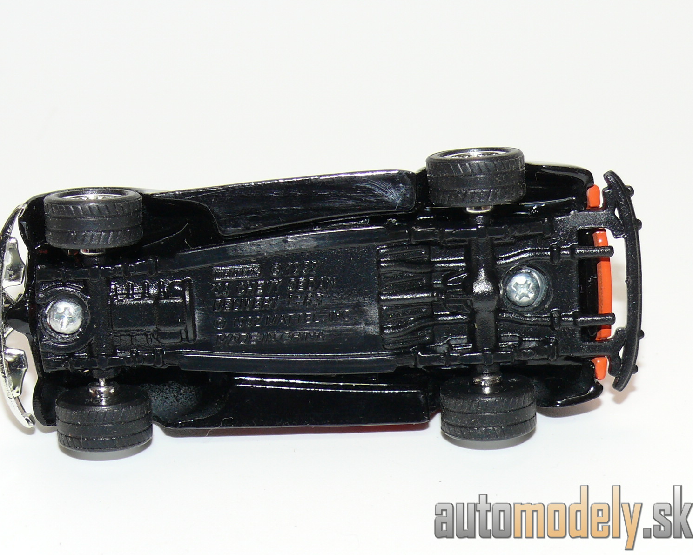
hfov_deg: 17.8
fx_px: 2216
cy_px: 277
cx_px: 327
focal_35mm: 108
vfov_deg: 14.3
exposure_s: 1/30
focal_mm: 13.5
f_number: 4
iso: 100
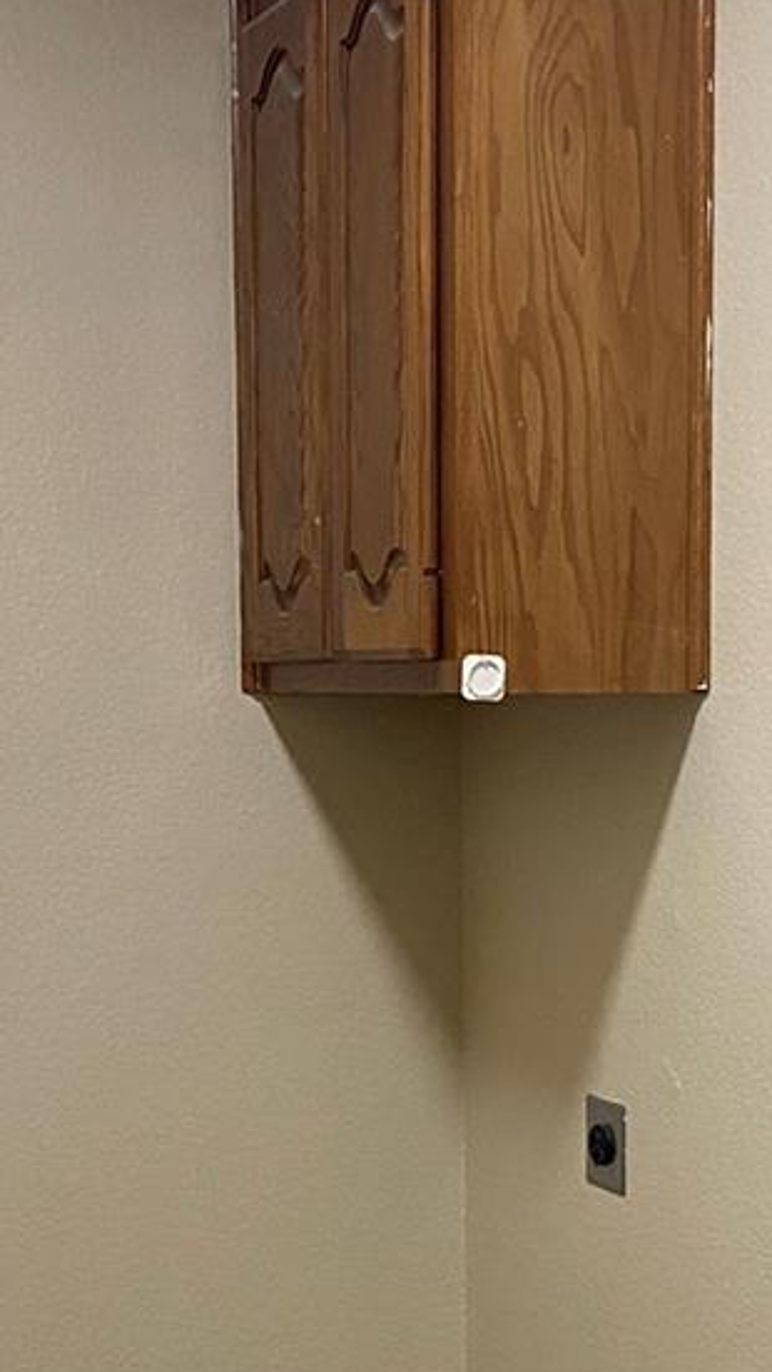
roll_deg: +0.5
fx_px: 2875
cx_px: 498
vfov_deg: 26.5
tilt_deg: -5.9
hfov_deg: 15.3
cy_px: 1008
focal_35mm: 79
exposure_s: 1/60
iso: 200
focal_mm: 4.25
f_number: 1.8
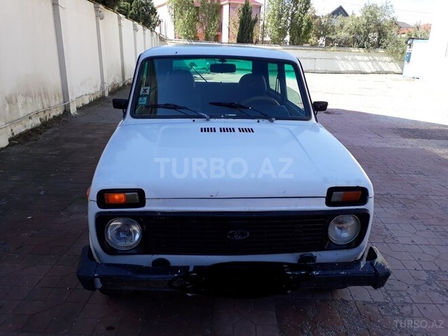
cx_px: 224
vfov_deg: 51.4
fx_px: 349
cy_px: 168
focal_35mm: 27
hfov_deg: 65.3
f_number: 1.9
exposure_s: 1/441
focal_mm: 3.6
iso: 40
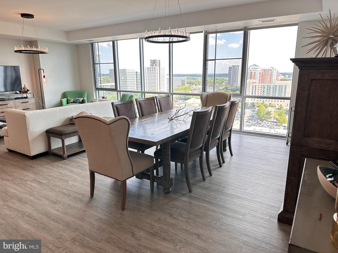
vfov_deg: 56.8
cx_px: 169
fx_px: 234
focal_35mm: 24
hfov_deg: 71.6
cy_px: 126
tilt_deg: -12.9
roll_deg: -0.1
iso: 100
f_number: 1.78
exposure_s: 1/161
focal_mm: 6.86
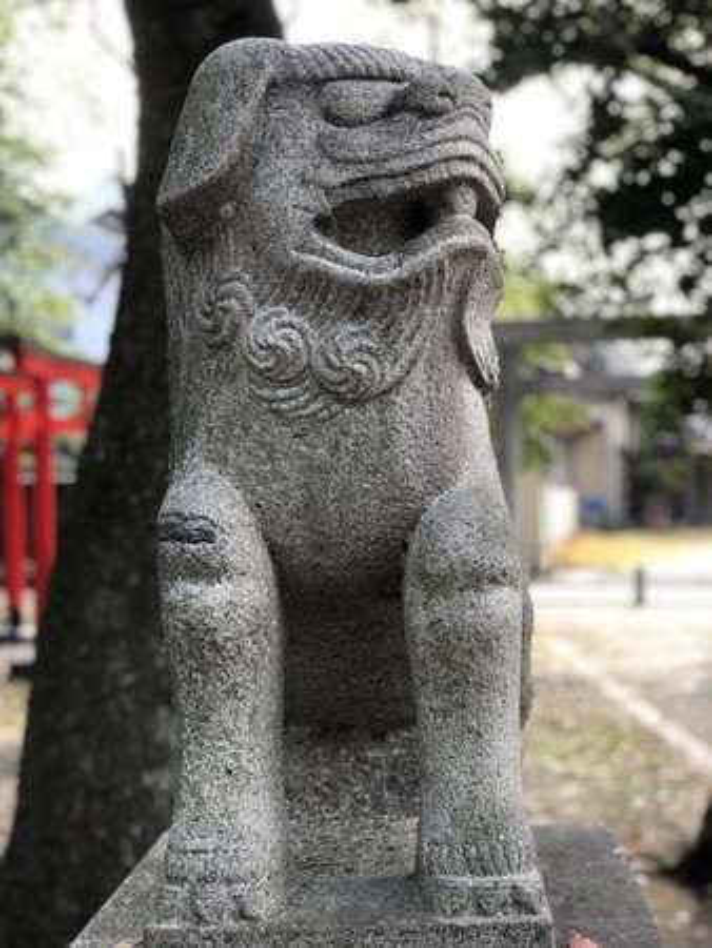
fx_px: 1562
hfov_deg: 25.7
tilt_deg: +0.0
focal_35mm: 57
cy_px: 474
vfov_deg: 33.8
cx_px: 356
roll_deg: +1.0
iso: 25
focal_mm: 6.6
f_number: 2.8
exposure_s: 1/40
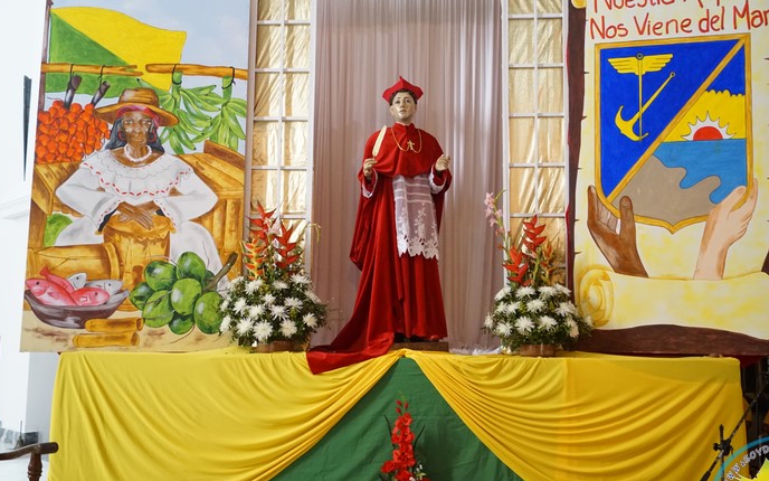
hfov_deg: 59.4
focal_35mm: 32
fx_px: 671
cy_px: 258
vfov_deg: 39.4
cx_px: 438
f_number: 3.5
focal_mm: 18
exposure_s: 1/20
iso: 1600
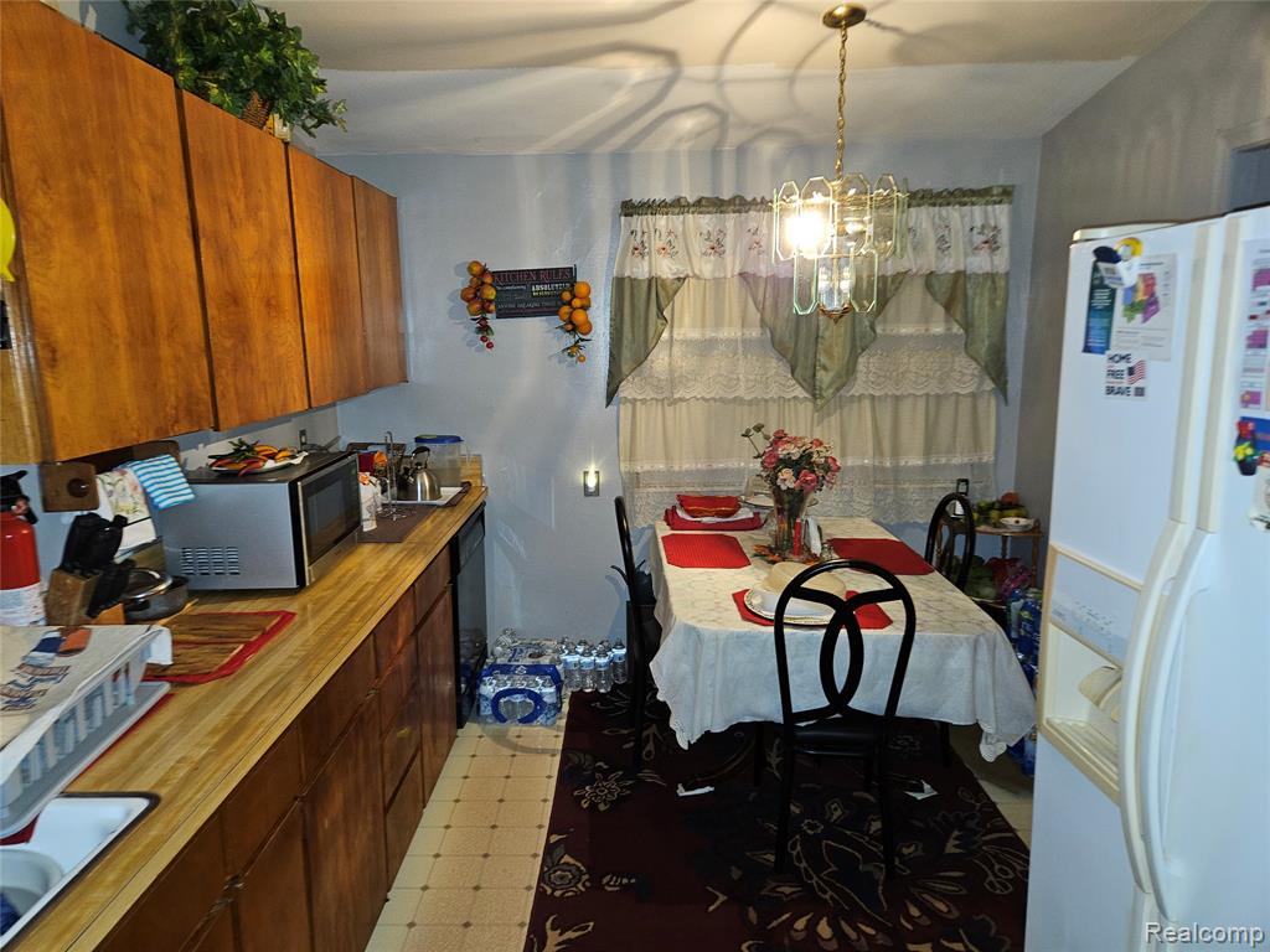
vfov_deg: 58.9
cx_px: 635
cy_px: 476
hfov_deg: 73.9
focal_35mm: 23
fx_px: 844
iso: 125
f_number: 1.8
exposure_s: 1/10.6
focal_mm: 5.4
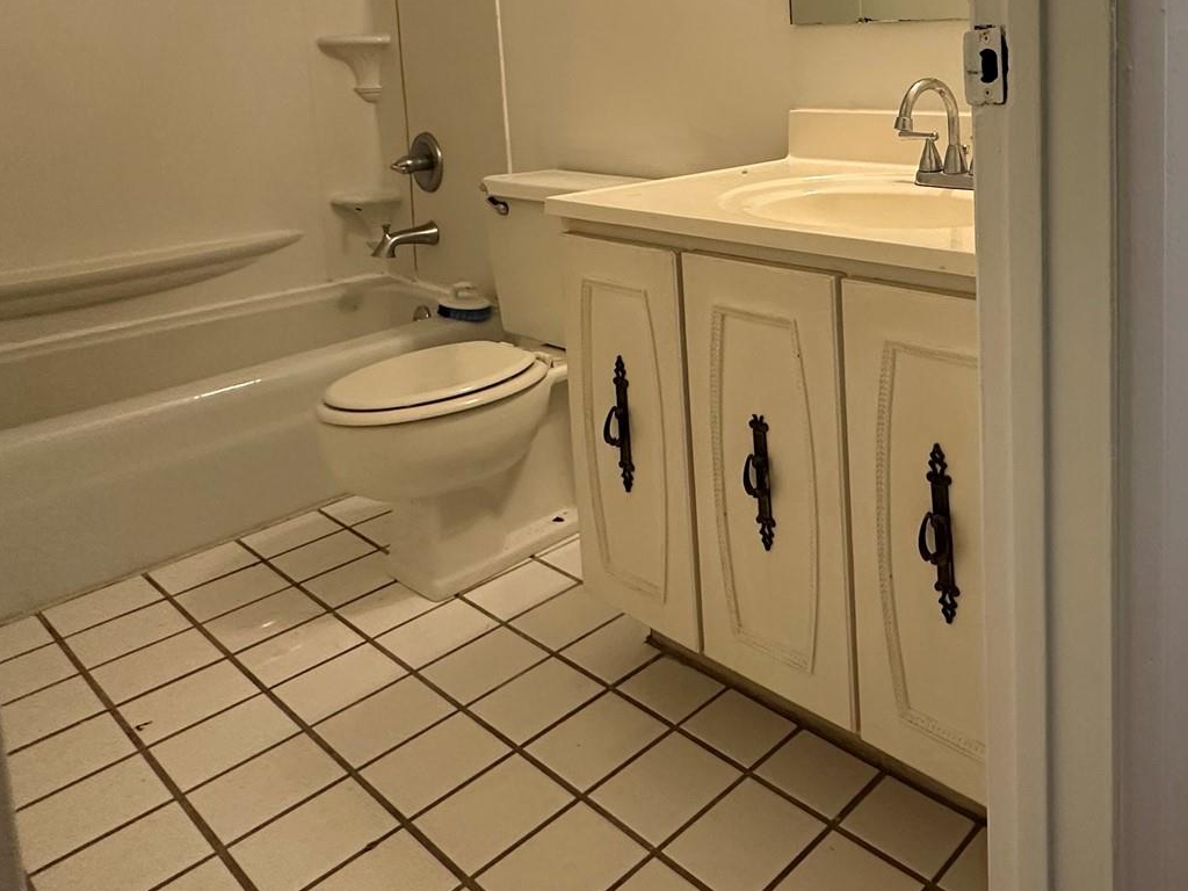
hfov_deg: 58.9
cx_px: 939
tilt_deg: -5.8
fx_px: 961
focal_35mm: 28
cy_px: 145
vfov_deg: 46.4
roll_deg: +0.7
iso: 250
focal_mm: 2.22
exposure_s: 1/120
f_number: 2.2
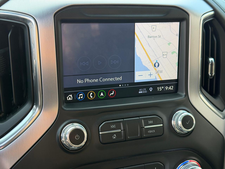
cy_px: 84
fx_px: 312
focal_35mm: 48
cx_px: 112
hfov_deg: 39.7
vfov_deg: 30.3
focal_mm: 6.76
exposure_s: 1/219
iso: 64
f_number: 1.78
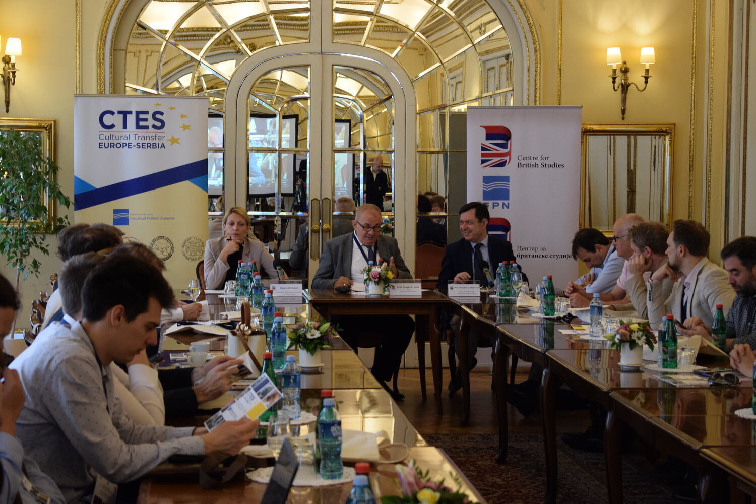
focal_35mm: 82
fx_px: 1732
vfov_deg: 16.6
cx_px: 378
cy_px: 252
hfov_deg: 24.6
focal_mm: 55
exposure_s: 1/50
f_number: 5.6
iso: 1600
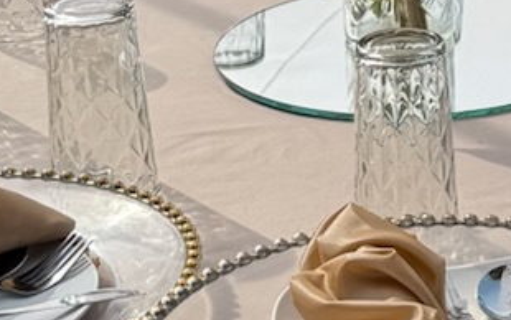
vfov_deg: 7.8
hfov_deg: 11.9
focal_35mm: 168
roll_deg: +0.7
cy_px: -10
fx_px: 2340
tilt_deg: -20.7
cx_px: 780
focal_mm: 6.76
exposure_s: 1/2611
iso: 80
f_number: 1.78
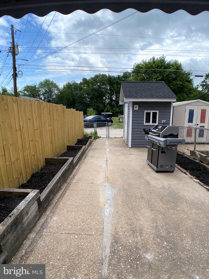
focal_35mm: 26
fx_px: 209
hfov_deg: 53.0
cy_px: 140
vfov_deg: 67.3
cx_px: 104
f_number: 1.8
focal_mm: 4.25
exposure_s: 1/1808
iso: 32
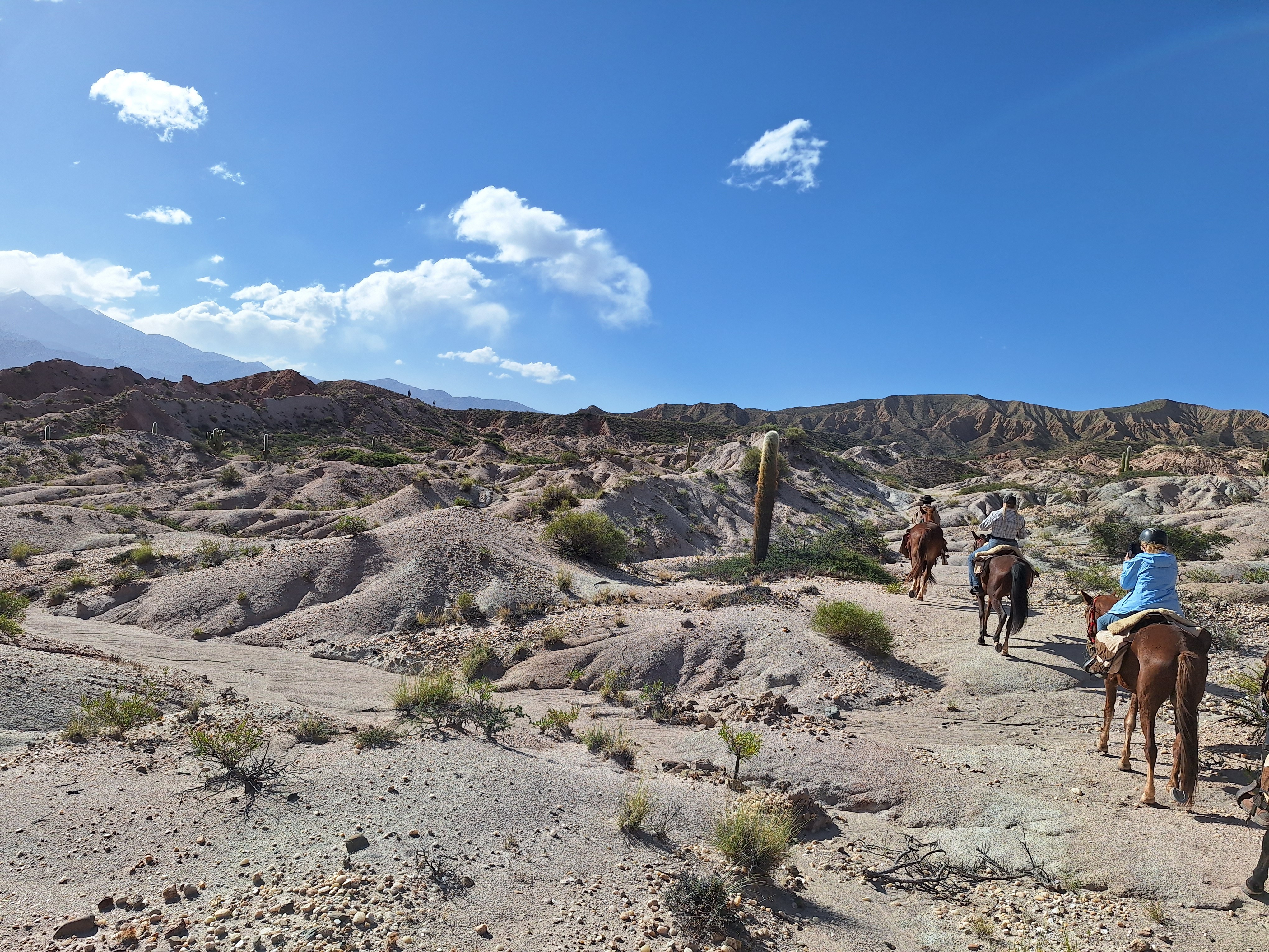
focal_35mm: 23
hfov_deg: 73.9
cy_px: 476
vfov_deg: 58.9
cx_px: 634
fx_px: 843
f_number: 1.8
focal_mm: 5.54
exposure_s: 1/4587
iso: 40
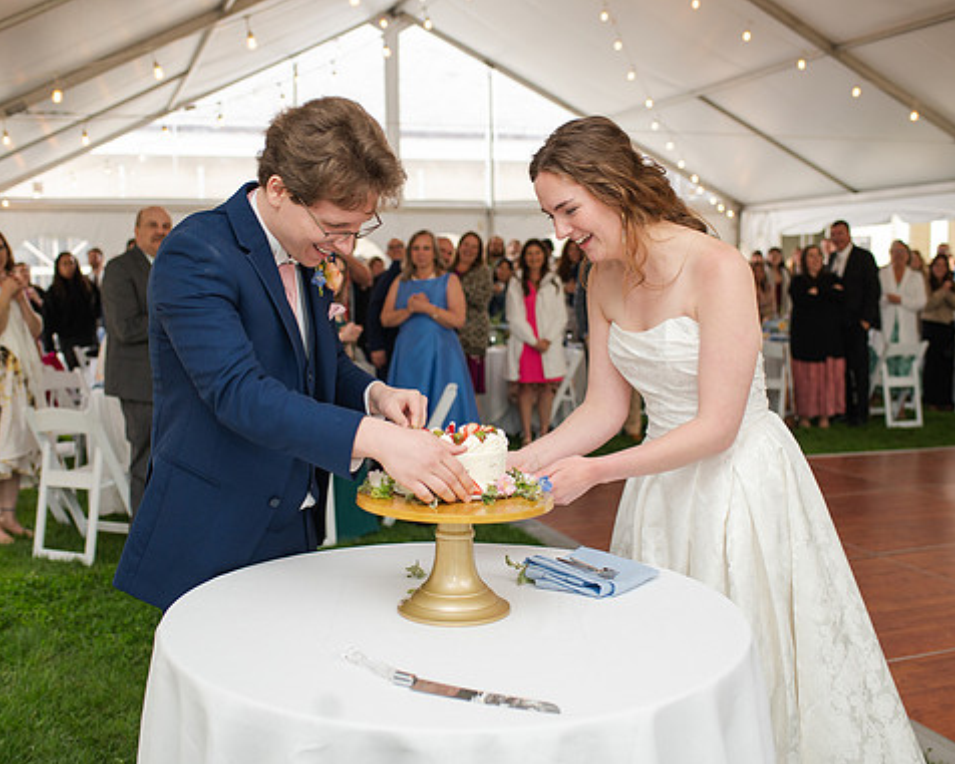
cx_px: 465
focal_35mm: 40
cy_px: 385
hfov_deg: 45.8
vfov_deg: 37.3
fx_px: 1131
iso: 800
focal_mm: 35
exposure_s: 1/200
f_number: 3.2
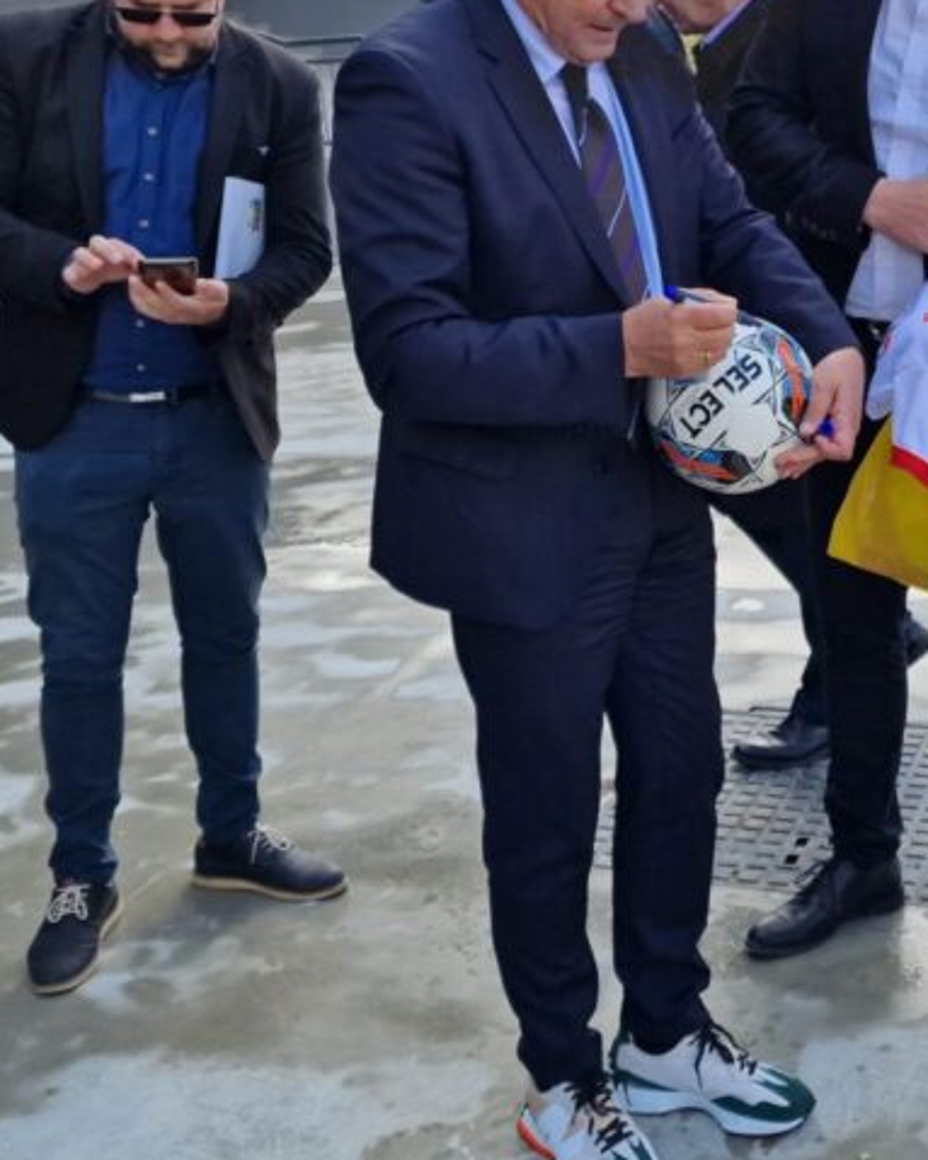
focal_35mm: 48
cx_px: 768
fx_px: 1648
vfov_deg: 38.7
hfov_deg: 30.5
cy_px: 518
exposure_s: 1/488
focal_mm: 6.4
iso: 50
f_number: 1.8
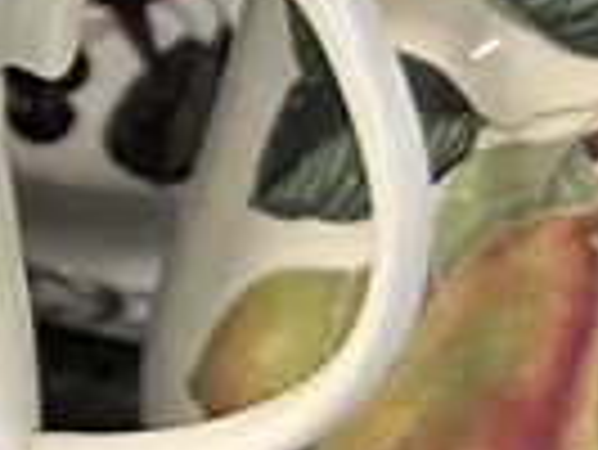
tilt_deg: -19.1
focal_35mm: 185
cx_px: -796
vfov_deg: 8.0
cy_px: 40
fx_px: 3199
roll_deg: -1.2
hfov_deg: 9.6
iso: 200
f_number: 1.78
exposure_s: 1/50
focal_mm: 6.86
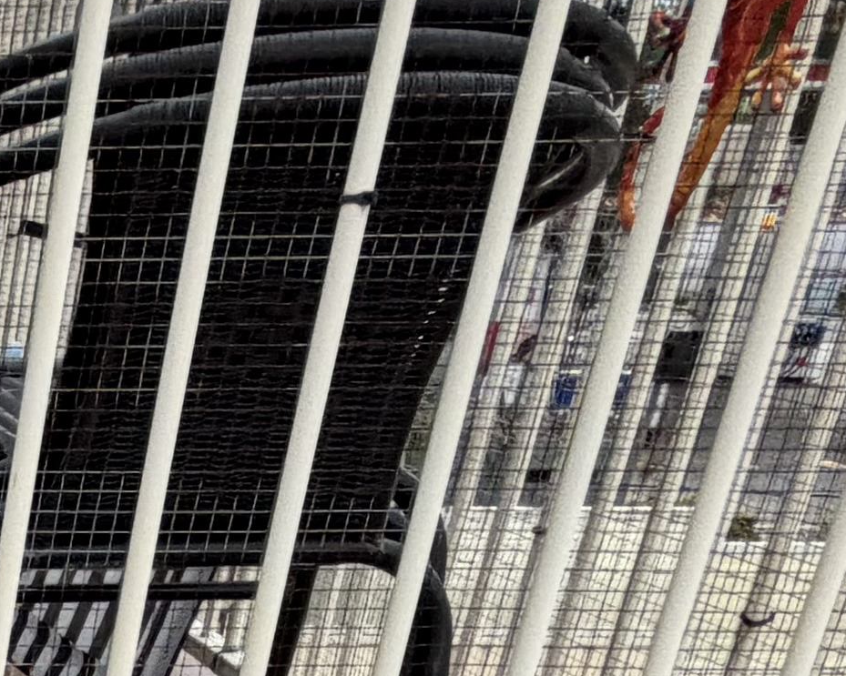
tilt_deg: -28.6
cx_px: -771
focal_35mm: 84
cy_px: 1296
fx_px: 2103
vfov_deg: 15.2
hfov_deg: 17.4
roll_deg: +1.2
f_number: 2.2
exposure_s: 1/424
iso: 64
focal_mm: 2.22
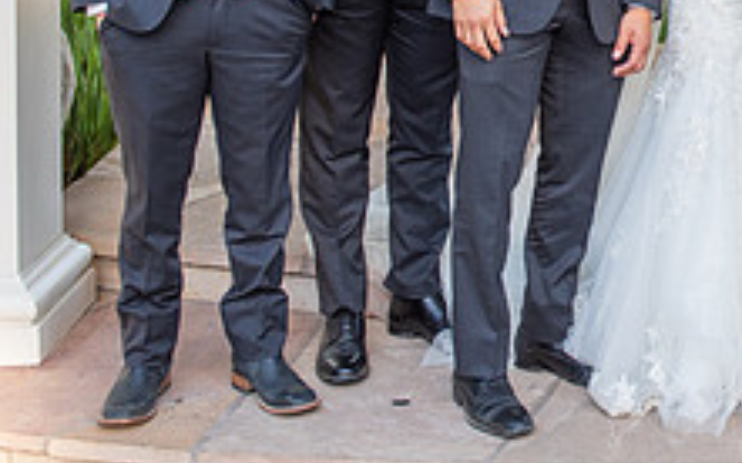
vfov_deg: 15.2
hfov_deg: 23.8
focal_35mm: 83
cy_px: -92
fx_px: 1678
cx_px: 749
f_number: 5.6
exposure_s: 1/160
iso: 200
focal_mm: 31
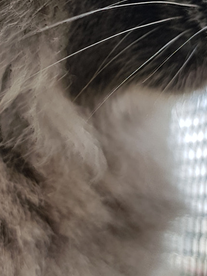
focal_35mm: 72
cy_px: 47
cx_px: 100
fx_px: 574
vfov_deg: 26.4
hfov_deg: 20.4
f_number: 1.7
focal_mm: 4.2
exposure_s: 1/536
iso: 40
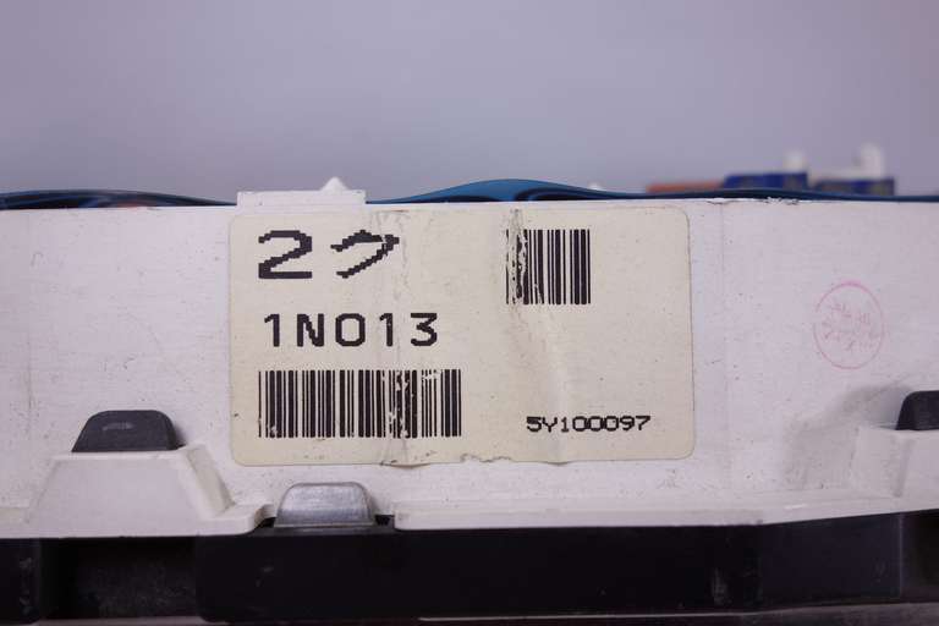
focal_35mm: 29
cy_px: 313
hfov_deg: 63.7
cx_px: 470
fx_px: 756
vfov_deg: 45.0
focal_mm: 10.63
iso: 125
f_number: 2.8
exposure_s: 1/100
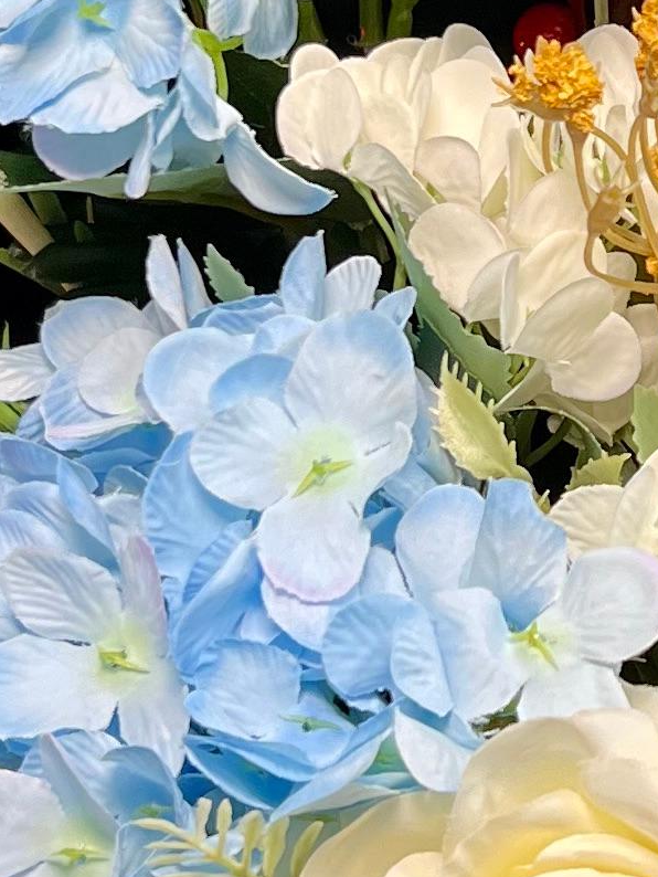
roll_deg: +2.3
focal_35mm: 132
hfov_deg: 11.1
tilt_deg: -12.0
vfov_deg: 14.8
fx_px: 3344
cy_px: 141
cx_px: 678
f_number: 1.5
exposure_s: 1/100
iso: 100
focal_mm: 5.7
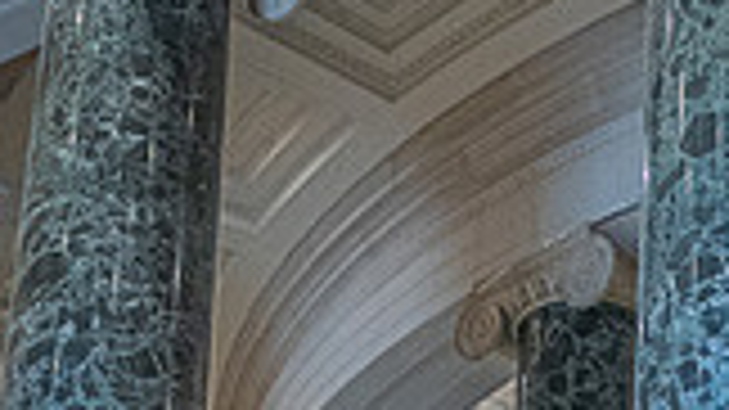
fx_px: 2029
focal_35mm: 105
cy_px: 847
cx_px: 562
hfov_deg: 20.2
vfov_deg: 10.5
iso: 3200
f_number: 3.5
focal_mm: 18
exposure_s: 1/80
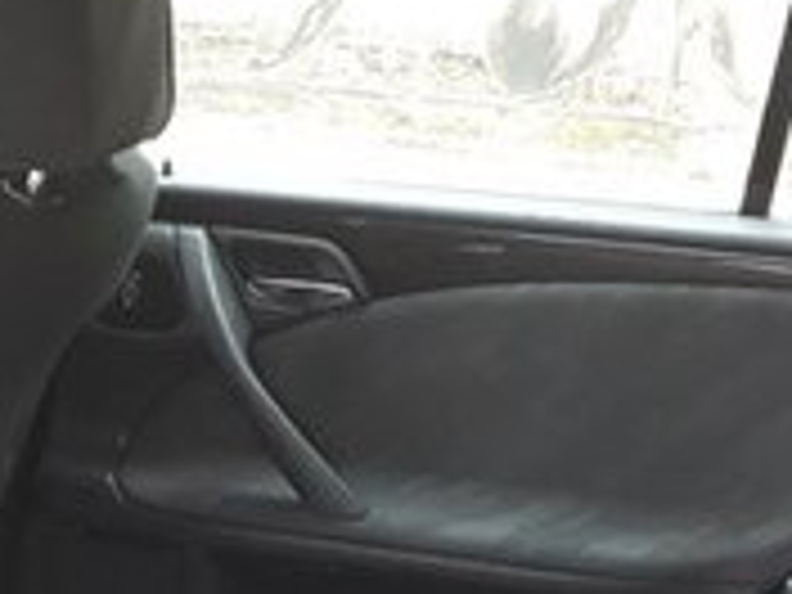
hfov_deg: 18.6
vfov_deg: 13.7
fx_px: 2311
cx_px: -94
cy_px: 902
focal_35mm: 101
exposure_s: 1/33
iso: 160
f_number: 1.9
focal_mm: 3.6
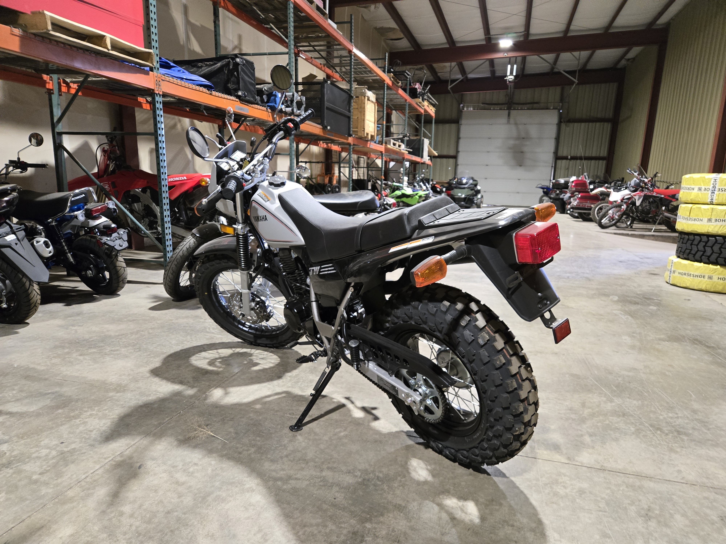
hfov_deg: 73.9
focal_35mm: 23
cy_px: 272
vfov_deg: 58.9
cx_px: 363
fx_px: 482
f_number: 1.8
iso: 800
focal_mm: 5.4
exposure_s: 1/120
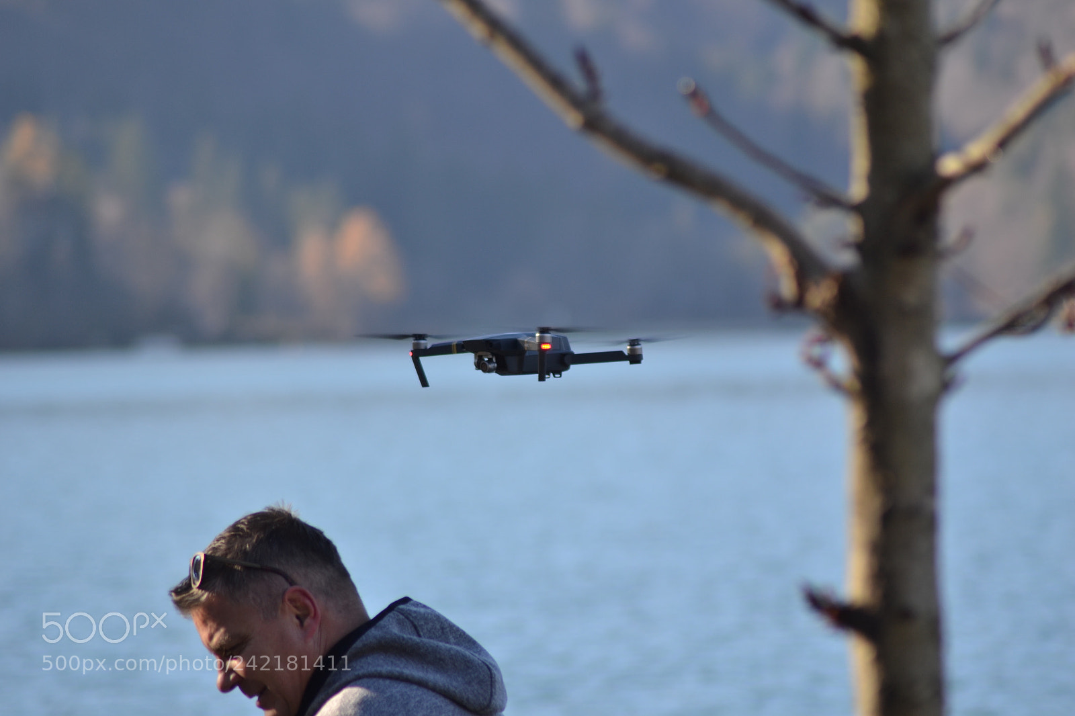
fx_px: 8284
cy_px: 358
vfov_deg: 5.0
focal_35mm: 278
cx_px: 538
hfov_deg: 7.4
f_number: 4.5
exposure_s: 1/250
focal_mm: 185
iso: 100
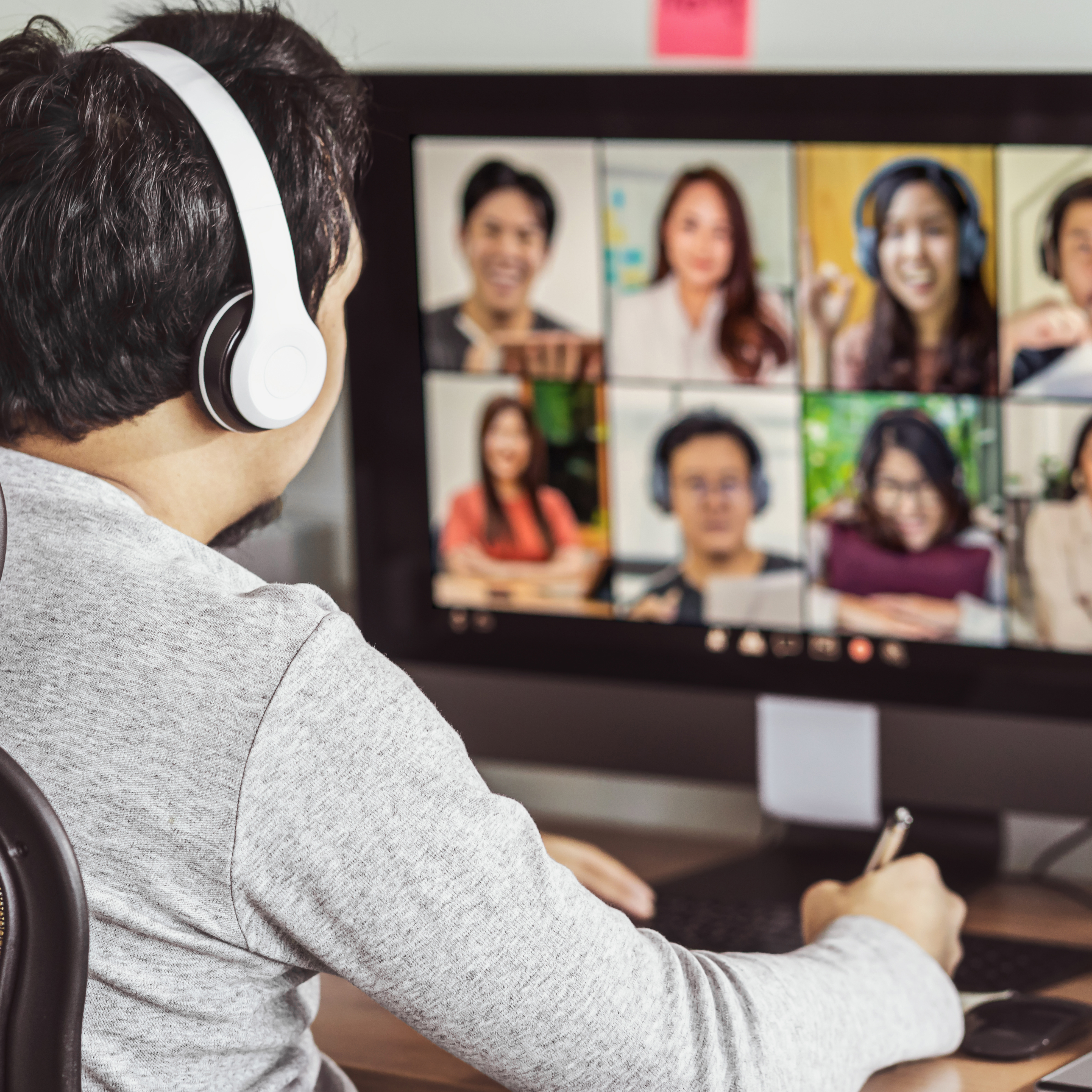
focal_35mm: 109
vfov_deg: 16.0
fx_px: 3890
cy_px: 543
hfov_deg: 16.0
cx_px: 512
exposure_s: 1/100
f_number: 3.2
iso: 1000
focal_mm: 85
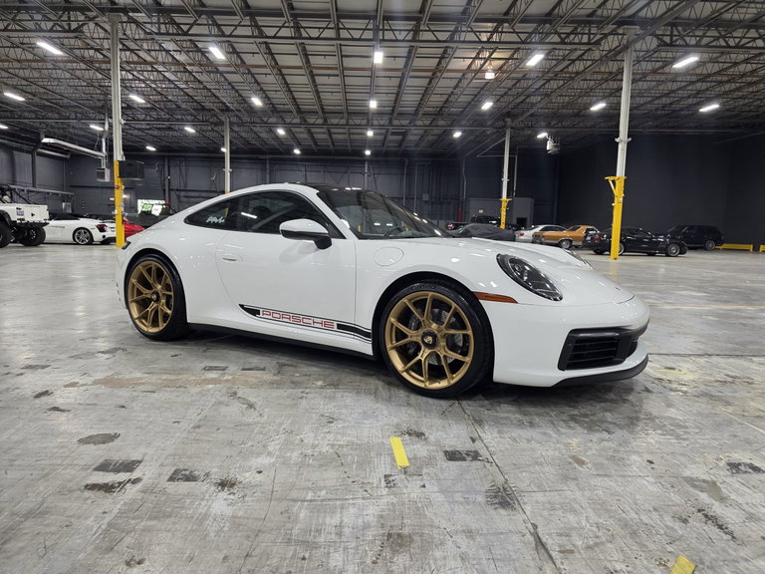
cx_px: 382
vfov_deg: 58.9
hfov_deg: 73.9
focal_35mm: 23
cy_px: 287
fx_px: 508
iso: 320
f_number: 1.7
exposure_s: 1/120
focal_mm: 6.3
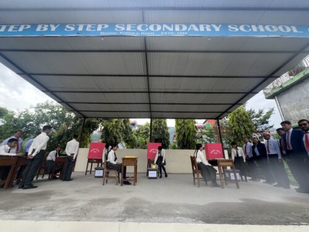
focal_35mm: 13
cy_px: 116
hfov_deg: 106.2
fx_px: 116
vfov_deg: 89.9
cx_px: 154
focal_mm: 1.57
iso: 32
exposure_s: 1/118
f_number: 1.8
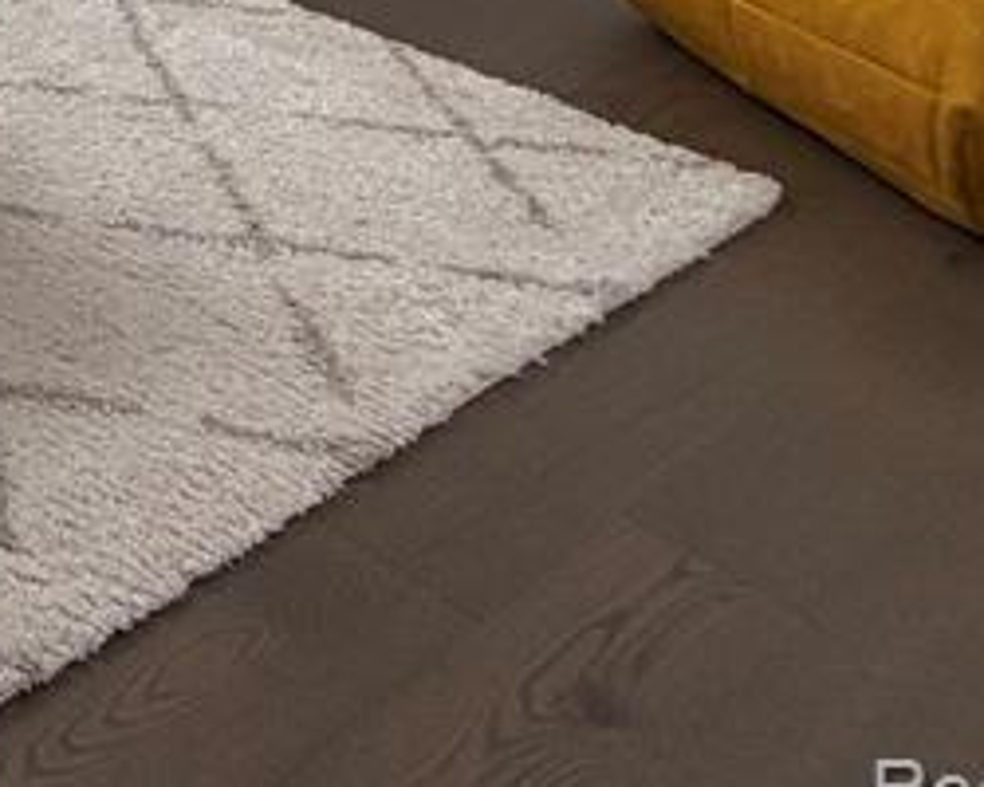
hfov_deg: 22.1
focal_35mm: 56
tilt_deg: -2.5
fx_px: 1631
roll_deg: -0.1
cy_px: -657
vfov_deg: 19.6
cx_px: -744
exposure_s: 1/180
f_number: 2.2
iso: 50
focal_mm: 2.22
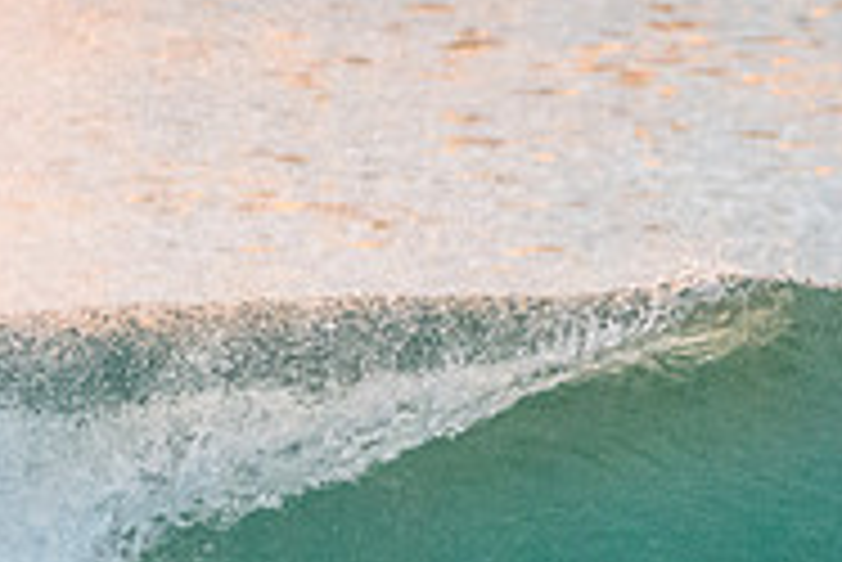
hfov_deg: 0.9
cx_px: 572
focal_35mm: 2324
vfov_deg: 0.6
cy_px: 749
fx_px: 54396
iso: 3600
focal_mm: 500
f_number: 5.6
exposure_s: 1/1250
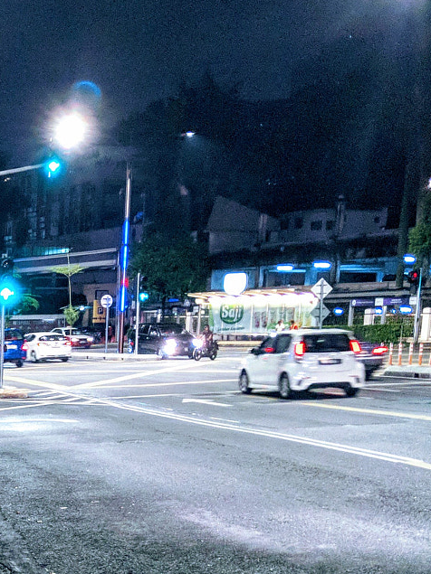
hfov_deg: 20.1
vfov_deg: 26.9
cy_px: 578
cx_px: -107
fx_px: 1129
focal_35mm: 68
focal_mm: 4.44
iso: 472
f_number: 1.8
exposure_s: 1/40
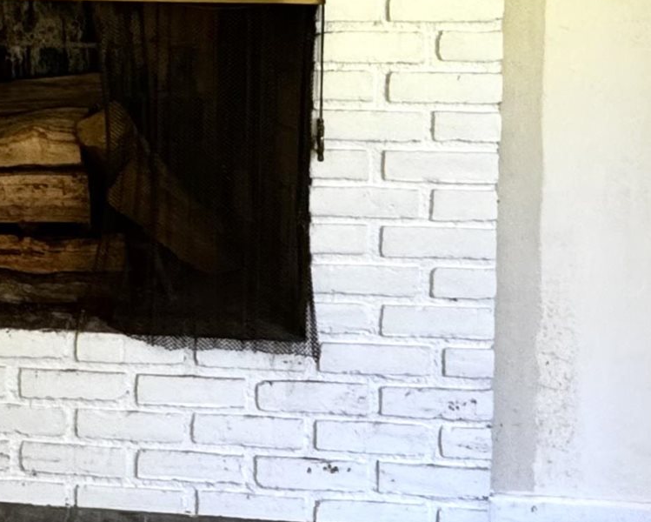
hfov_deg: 32.2
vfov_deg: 25.3
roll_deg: +1.8
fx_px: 1080
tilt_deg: -3.1
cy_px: -50
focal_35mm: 56
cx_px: 87
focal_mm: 2.22
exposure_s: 1/93
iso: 320
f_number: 2.2
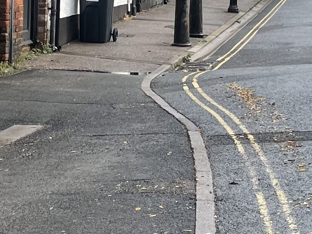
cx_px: 157
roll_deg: -1.0
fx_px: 1199
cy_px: 59
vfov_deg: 11.1
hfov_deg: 14.8
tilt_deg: -3.5
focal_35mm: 133
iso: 32
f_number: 1.6
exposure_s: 1/1092
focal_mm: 4.2
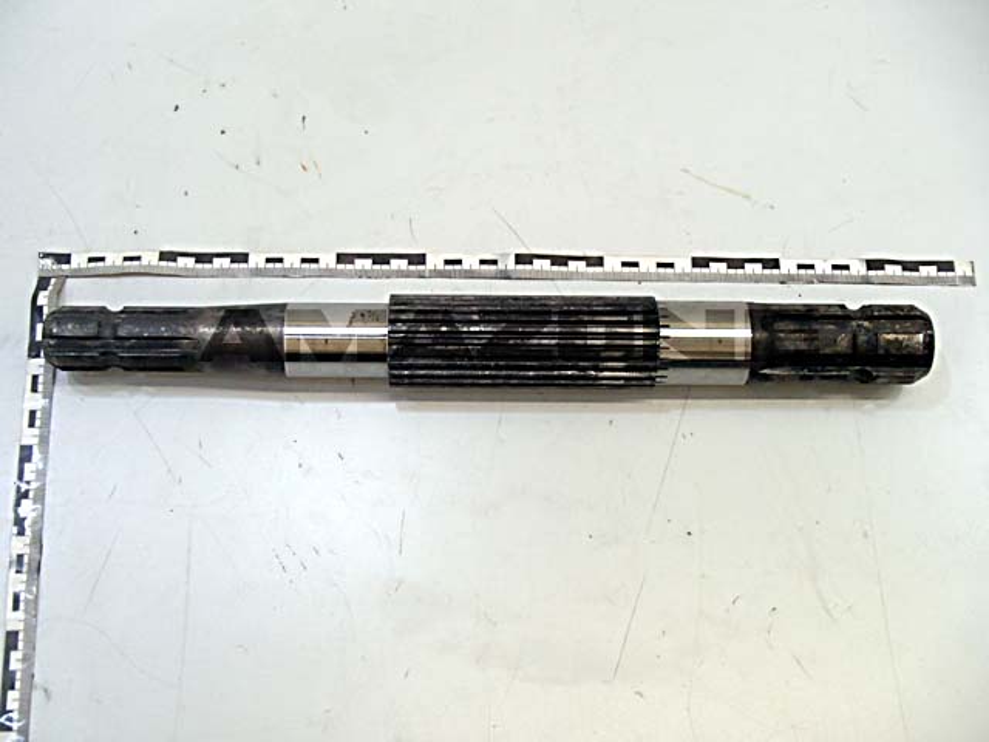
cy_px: 371
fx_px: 1314
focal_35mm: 46
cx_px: 494
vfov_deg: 31.5
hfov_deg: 41.2
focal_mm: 8.25
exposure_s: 1/50
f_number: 4.9
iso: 640
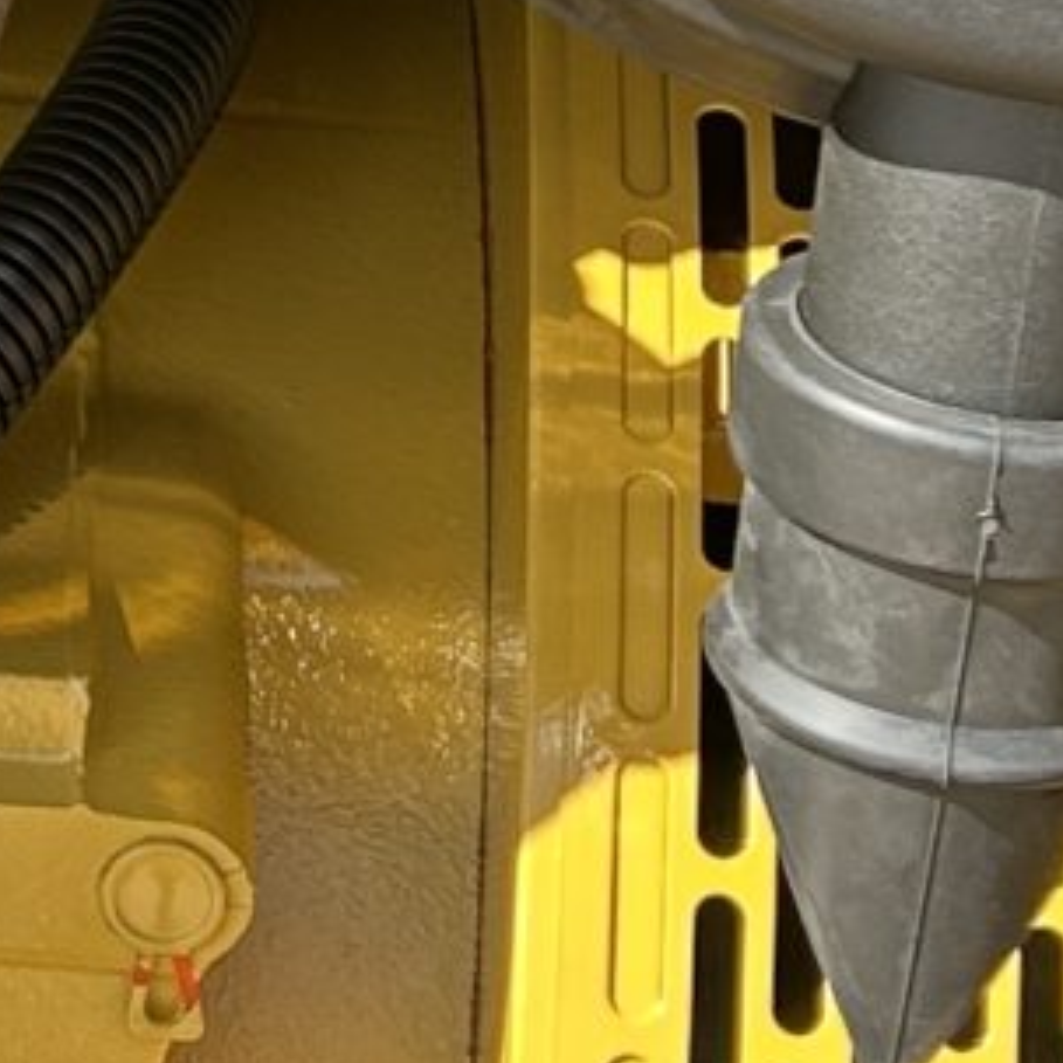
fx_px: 6740
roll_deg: -1.3
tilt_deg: -16.4
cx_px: -698
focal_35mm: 194
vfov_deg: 8.8
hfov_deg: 8.7
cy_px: -544
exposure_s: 1/584
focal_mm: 5.7
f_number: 1.5
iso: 50
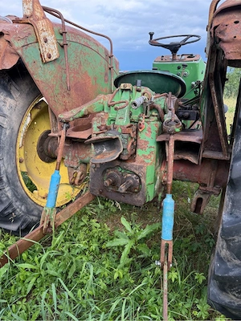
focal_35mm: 24
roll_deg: -1.2
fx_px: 223
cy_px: 160
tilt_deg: -22.0
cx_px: 120
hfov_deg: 56.8
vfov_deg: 71.6
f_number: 1.78
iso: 80
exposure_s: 1/735
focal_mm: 6.76
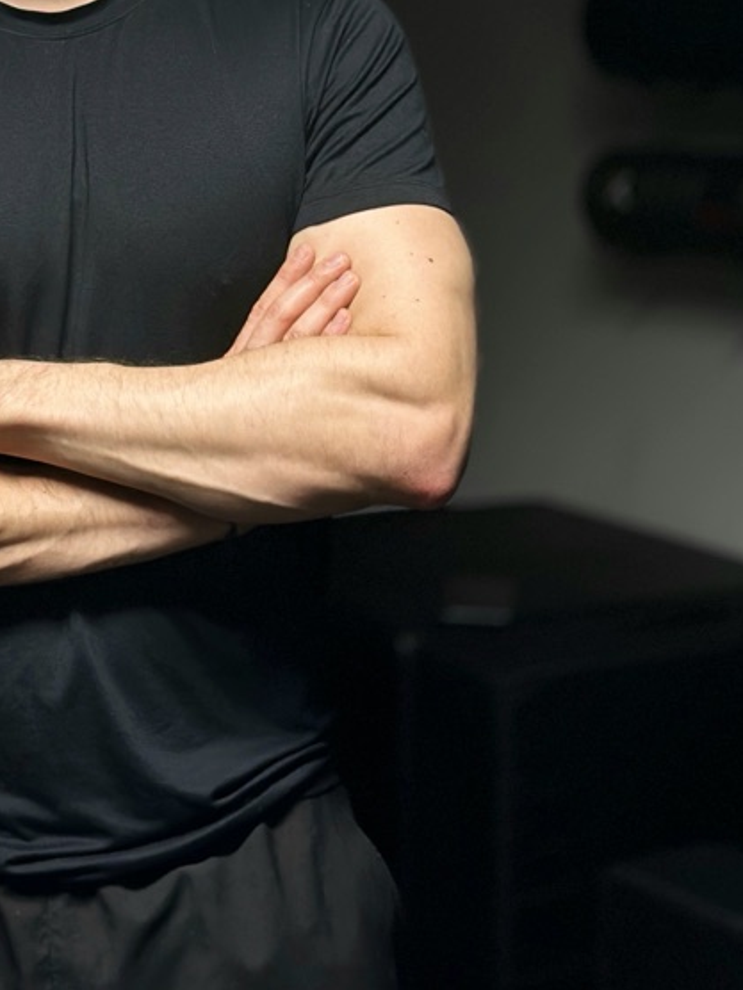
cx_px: 61
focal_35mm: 95
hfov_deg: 15.4
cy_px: 64
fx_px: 2719
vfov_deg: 20.2
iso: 200
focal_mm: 6.86
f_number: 1.78
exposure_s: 1/60.2
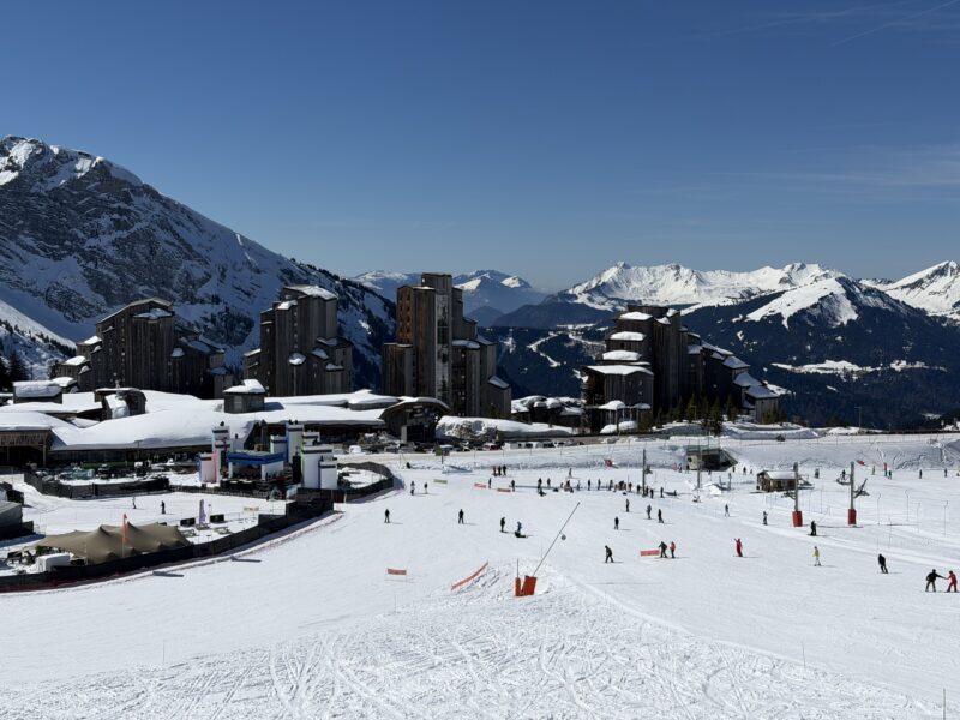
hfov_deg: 39.7
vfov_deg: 30.3
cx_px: 480
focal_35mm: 48
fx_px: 1331
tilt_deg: -4.7
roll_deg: -0.1
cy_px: 360
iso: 80
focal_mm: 6.76
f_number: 1.78
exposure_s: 1/20408
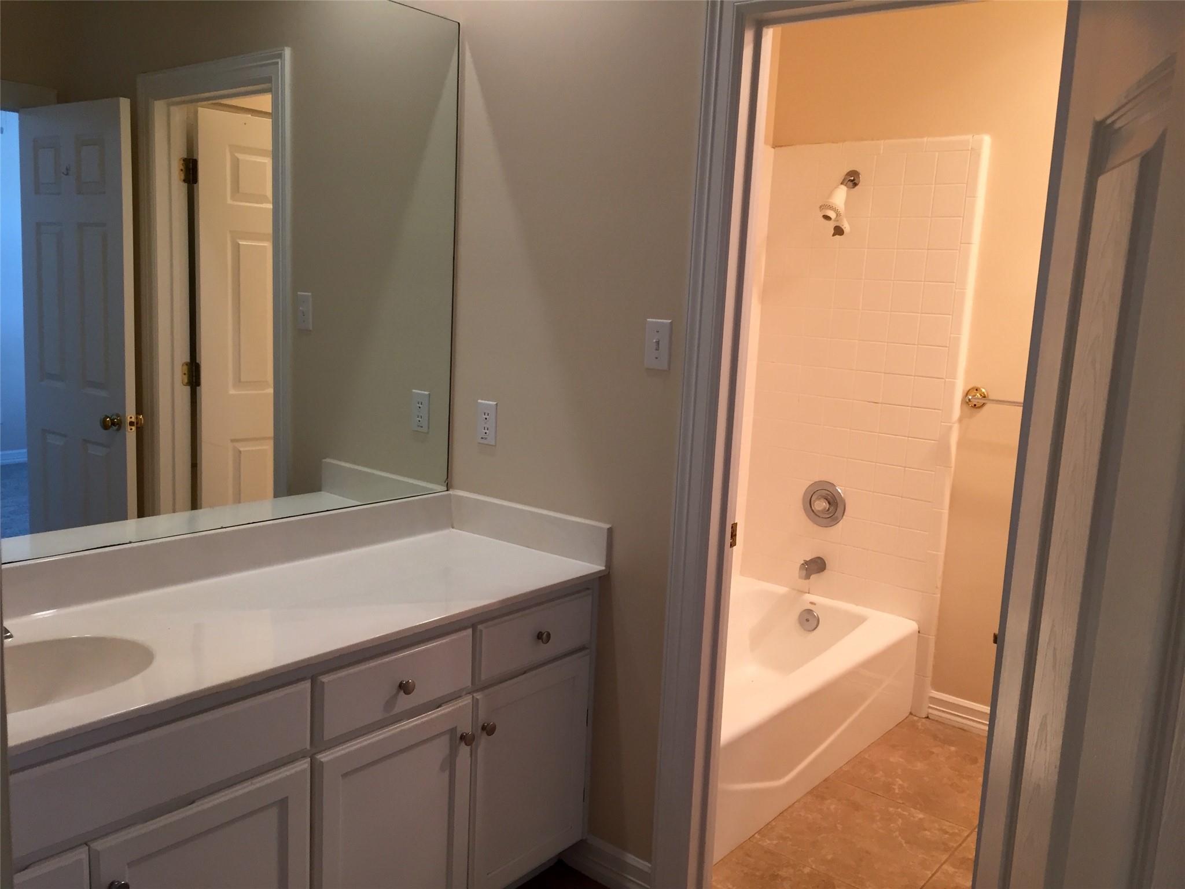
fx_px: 993
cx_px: 592
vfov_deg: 48.2
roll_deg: -4.5
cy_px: 444
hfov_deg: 61.7
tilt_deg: -8.1
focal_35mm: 29
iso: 64
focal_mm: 4.15
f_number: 2.2
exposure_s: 1/30
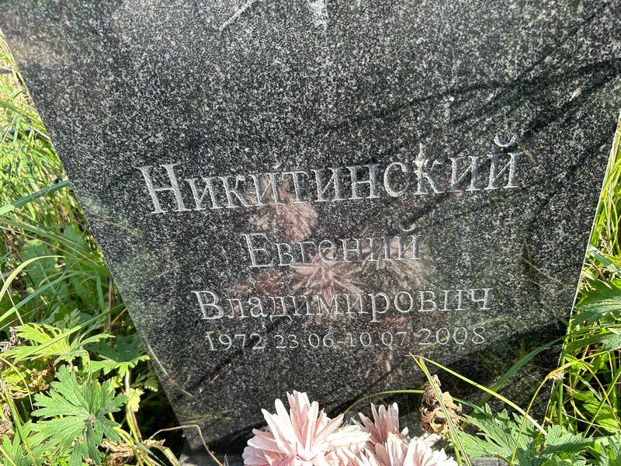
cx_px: 310
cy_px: 233
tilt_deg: -32.5
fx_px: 466
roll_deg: +7.6
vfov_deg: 53.1
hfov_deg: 67.3
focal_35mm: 26
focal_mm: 5.7
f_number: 1.5
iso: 50
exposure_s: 1/410
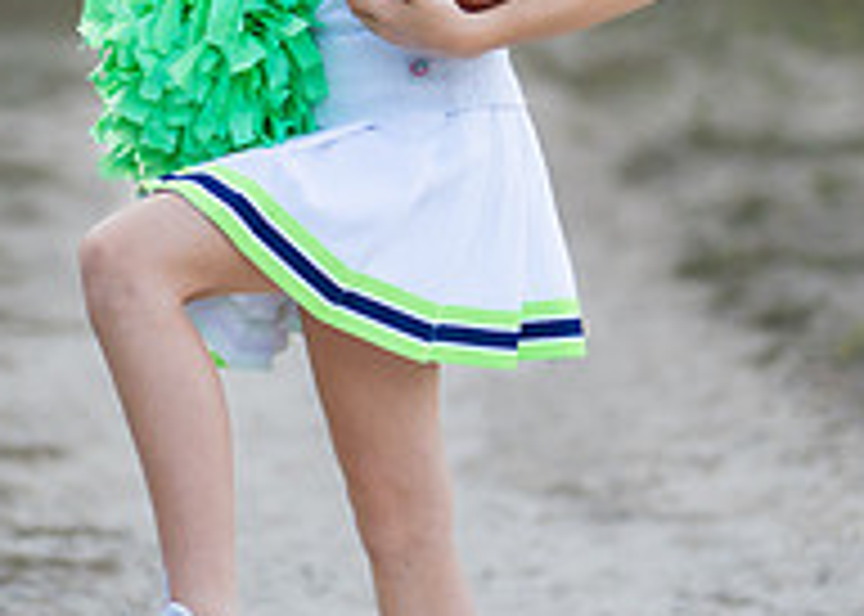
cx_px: 309
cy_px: 115
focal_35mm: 182
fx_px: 4464
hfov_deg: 11.0
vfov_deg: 7.9
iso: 100
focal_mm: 50
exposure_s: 1/1000
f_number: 1.2
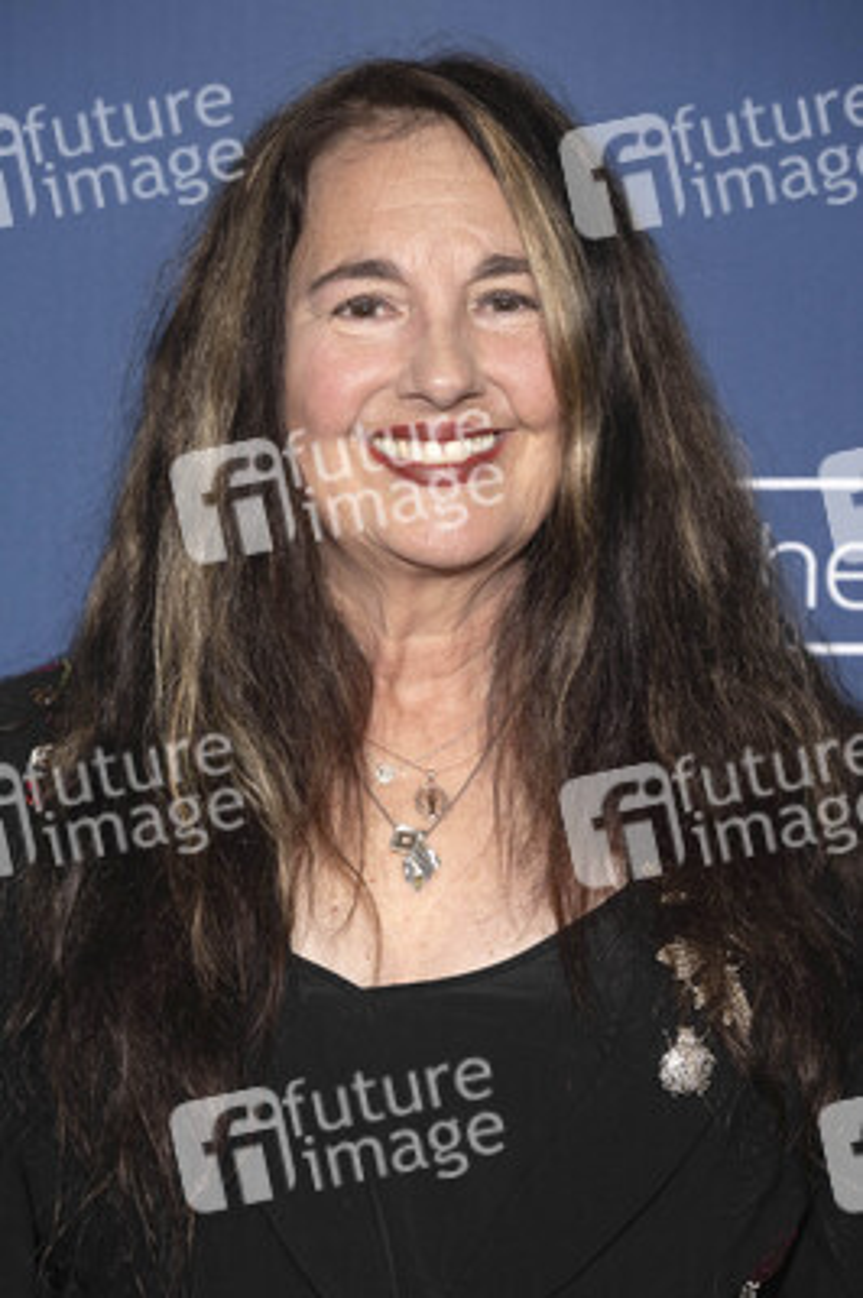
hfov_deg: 16.4
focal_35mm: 83
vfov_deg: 24.5
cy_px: 649
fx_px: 2989
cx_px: 432
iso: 800
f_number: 5.6
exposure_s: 1/200
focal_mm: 83
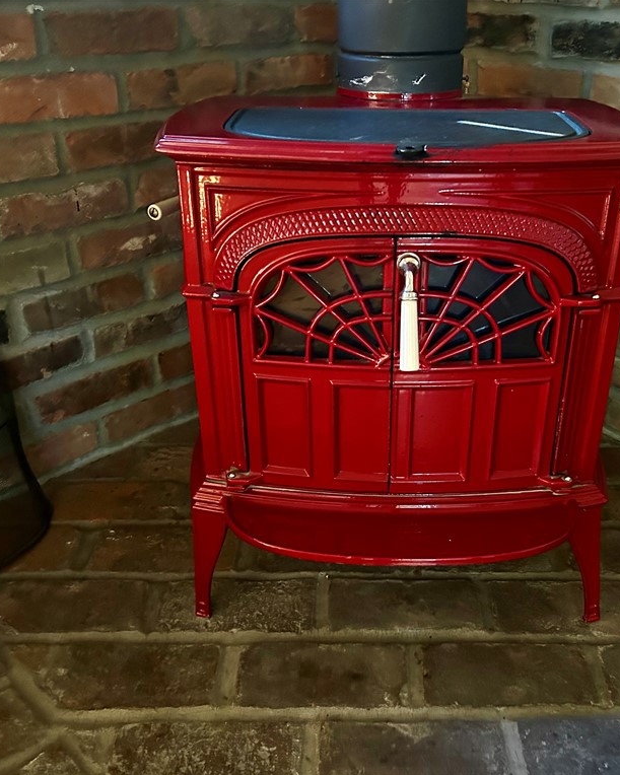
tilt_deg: -28.6
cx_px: 365
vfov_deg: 52.9
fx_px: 780
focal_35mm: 34
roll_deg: -0.9
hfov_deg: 43.2
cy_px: 388
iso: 800
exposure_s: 1/30
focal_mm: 5.7
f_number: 1.5
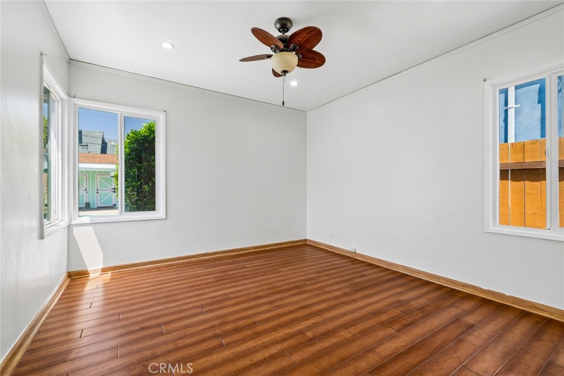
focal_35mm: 16
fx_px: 243
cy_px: 188
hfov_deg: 98.5
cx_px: 282
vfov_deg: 75.5
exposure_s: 1/25
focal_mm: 15.5
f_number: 9
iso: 320
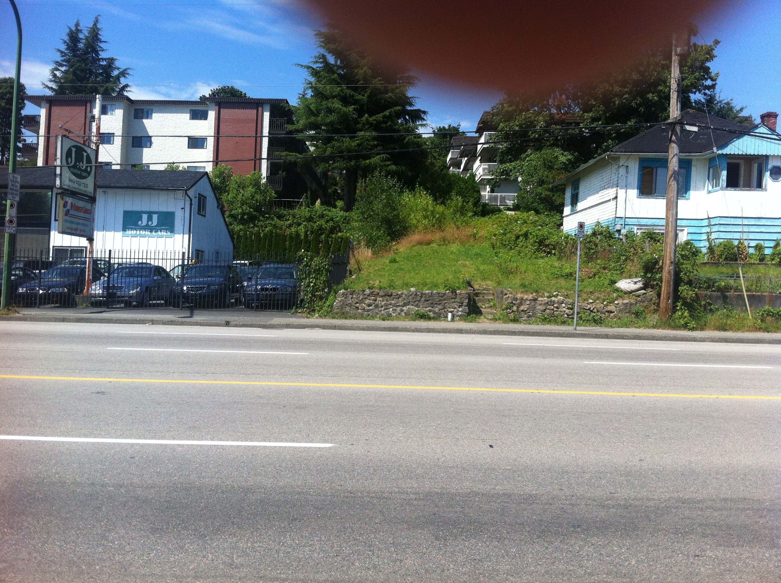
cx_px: 390
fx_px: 788
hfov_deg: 52.7
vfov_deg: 40.6
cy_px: 292
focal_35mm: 35
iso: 80
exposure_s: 1/1508
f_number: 2.8
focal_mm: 3.85
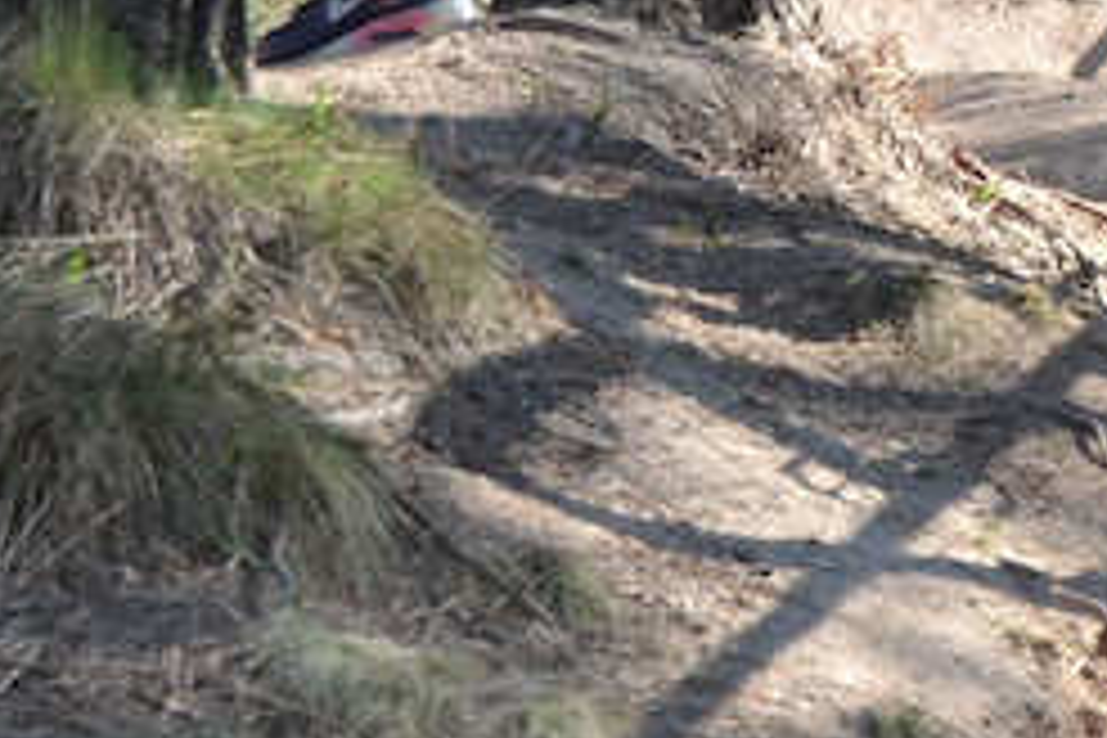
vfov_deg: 4.0
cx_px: 1458
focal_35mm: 343
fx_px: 10549
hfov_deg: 6.0
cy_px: -196
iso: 720
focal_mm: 55
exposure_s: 1/500
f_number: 5.6
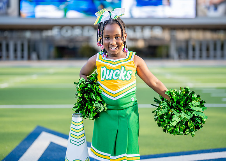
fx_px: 388
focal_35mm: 60
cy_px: 73
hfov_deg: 32.5
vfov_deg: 23.5
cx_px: 120
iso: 160
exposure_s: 1/2500
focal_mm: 50
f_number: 1.2
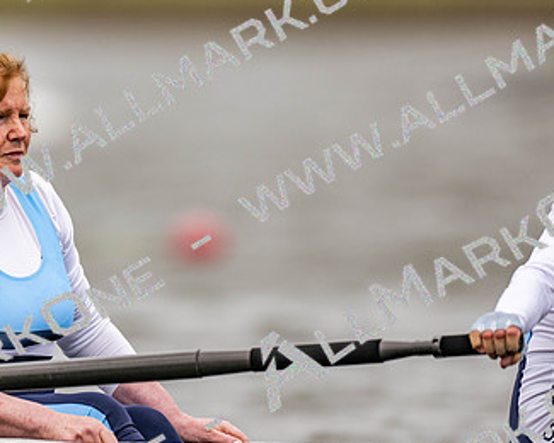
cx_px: 114
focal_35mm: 1004
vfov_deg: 1.5
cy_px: 251
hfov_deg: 1.9
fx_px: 16462
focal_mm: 600
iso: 320
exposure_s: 1/2500
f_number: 4
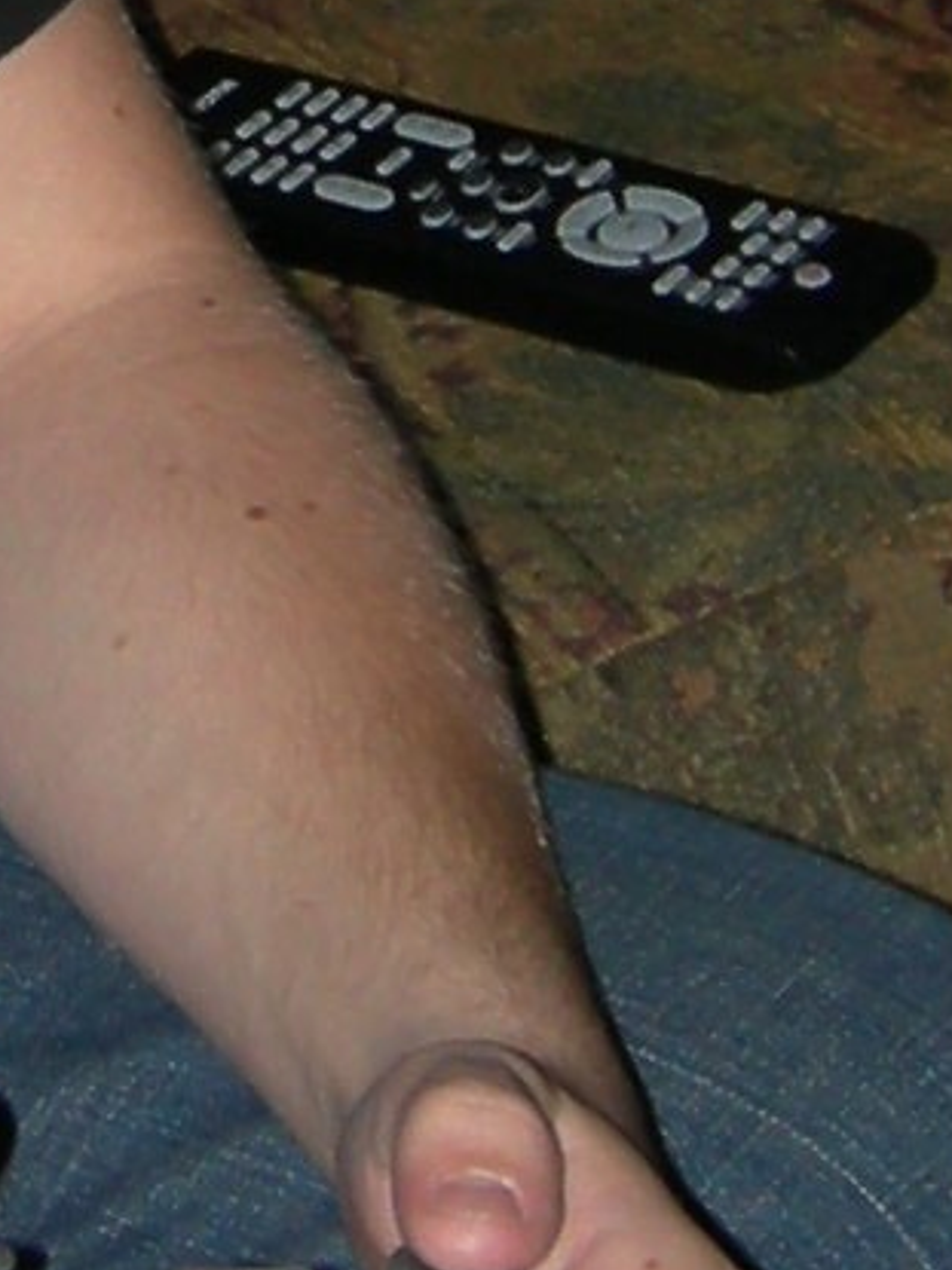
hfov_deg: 6.5
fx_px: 8255
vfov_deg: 8.7
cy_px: -431
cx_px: -444
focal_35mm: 225
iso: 64
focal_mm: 7.5
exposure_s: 1/60.1
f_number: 2.7
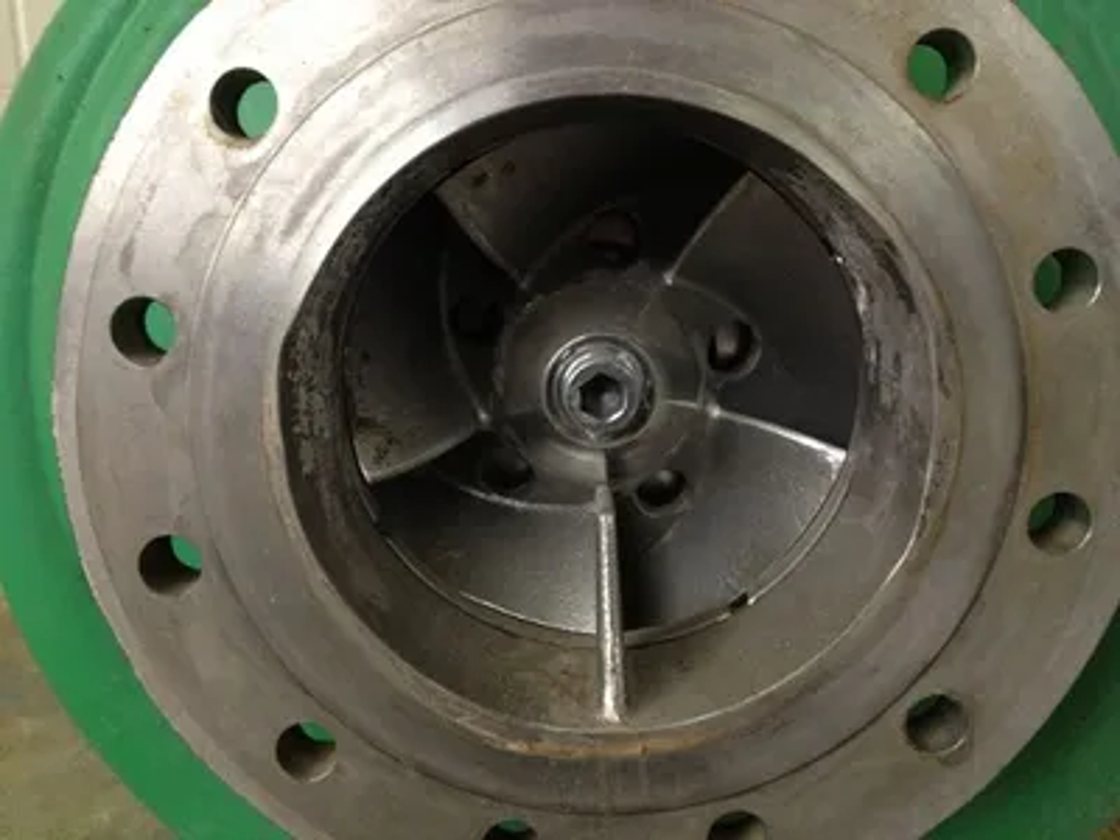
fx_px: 1132
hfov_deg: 52.6
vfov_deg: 40.7
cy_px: 420
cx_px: 560
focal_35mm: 35
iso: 160
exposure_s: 1/20
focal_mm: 4.28
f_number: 2.4
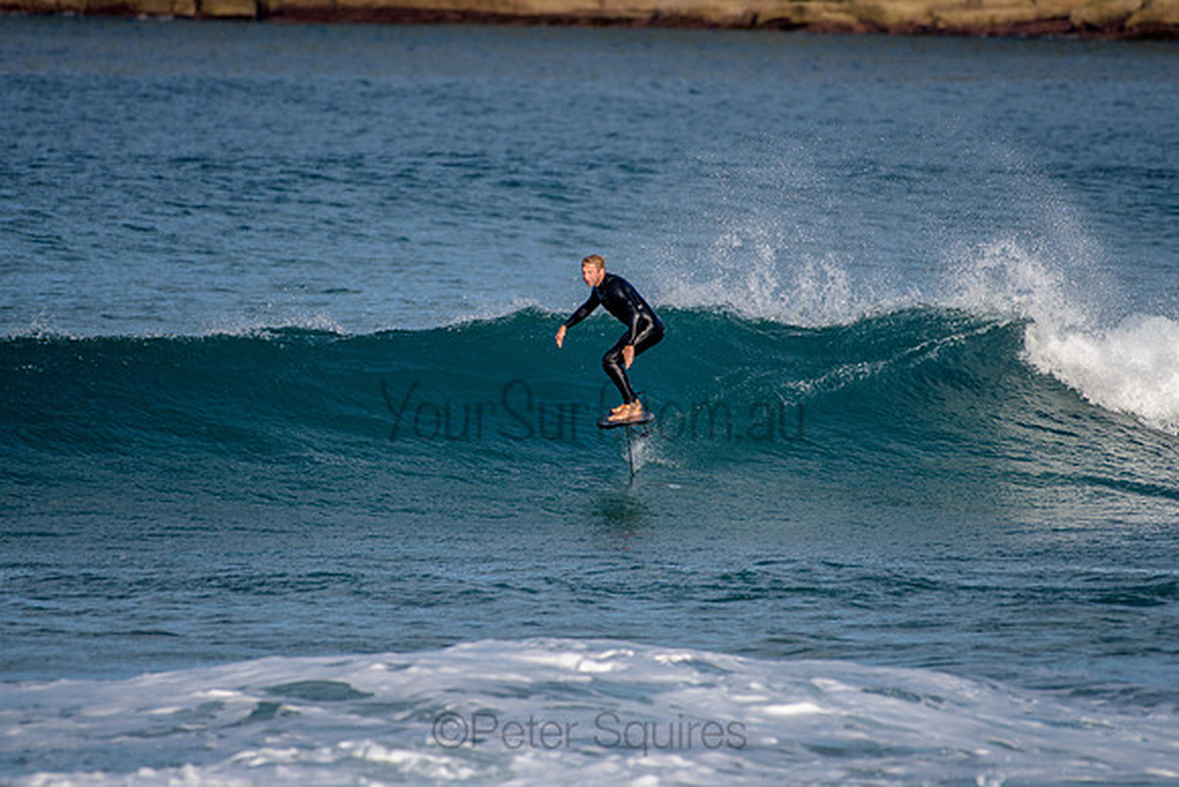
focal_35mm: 613
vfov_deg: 2.2
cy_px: 383
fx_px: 20089
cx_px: 606
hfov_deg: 3.4
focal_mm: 500
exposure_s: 1/2000
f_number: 5.6
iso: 160
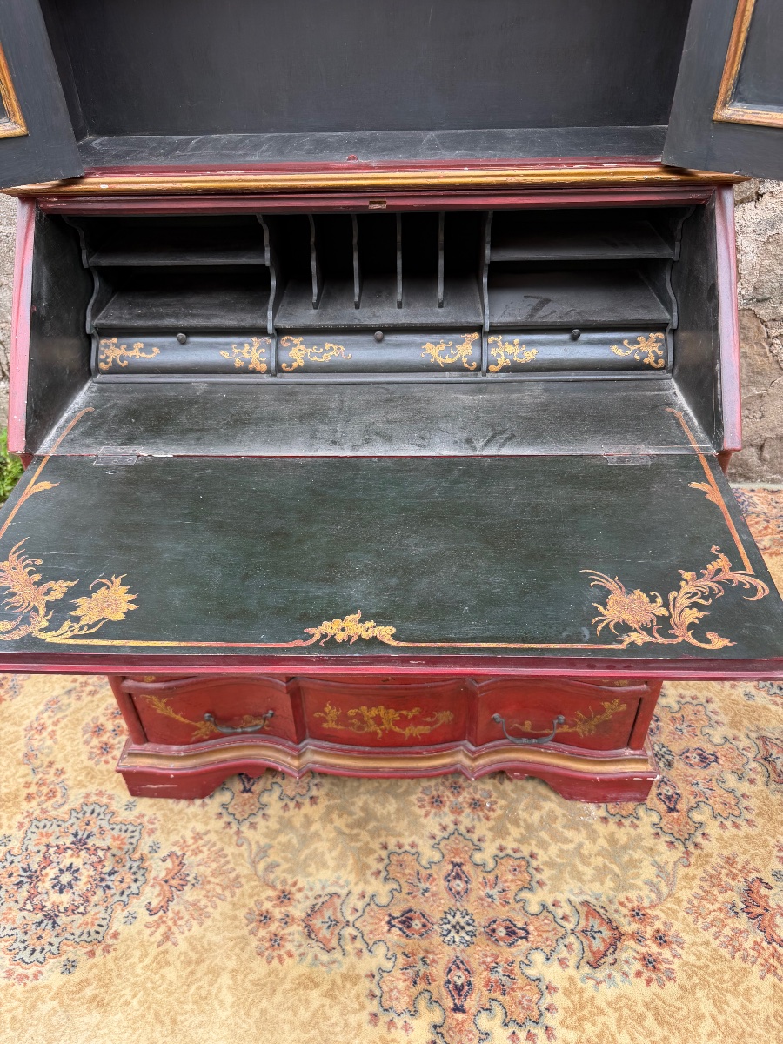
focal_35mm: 24
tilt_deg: -41.5
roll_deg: +2.7
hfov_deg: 56.8
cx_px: 392
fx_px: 724
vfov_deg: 71.6
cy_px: 522
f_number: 1.78
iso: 64
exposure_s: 1/210
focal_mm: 6.76
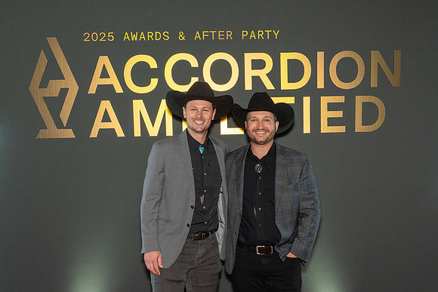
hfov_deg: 47.4
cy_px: 204
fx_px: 499
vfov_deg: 32.2
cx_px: 223
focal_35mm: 41
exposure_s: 1/125
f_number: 6.3
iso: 1600
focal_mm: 27
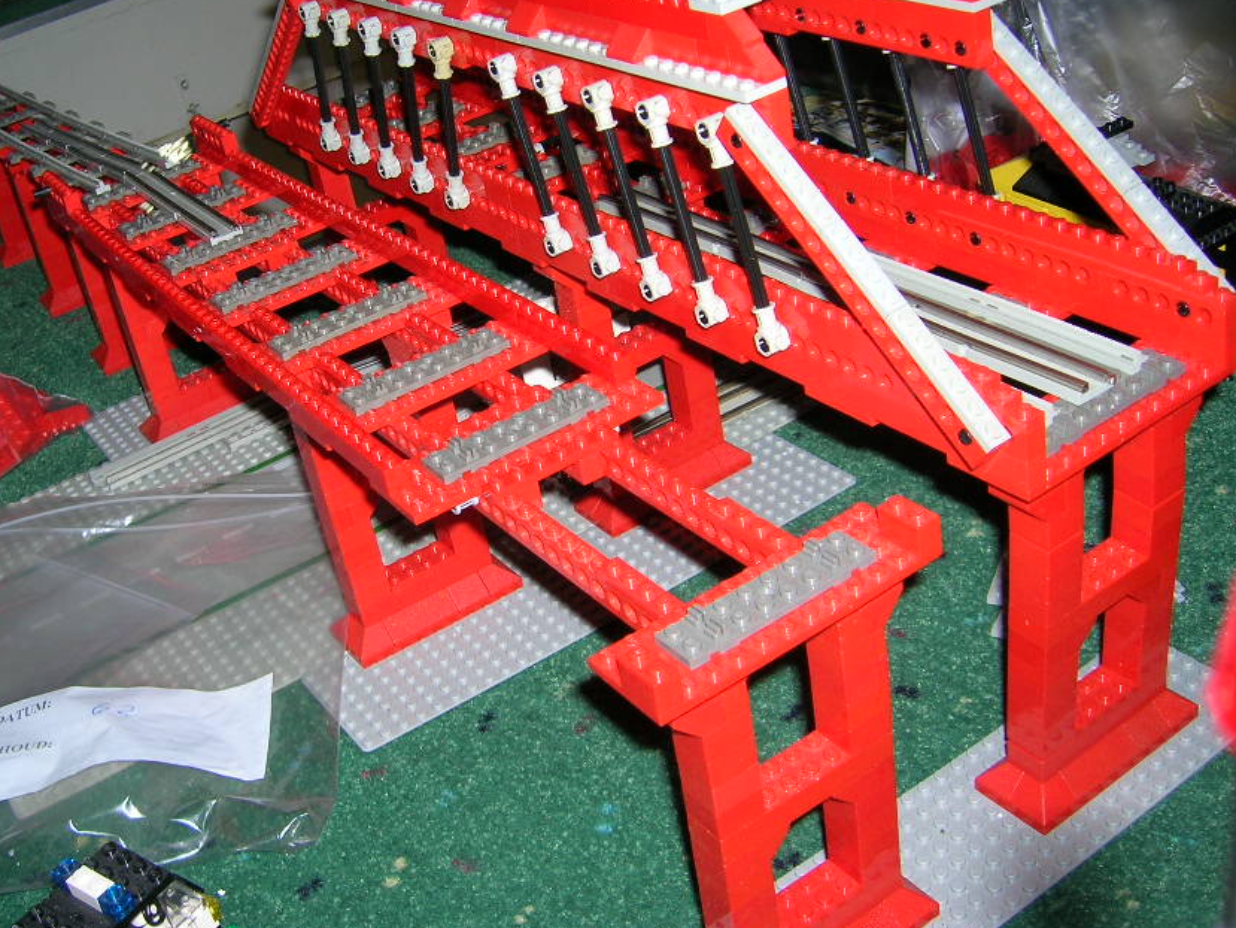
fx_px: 1500
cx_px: 511
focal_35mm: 42
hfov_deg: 44.6
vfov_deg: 34.3
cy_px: 374
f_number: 2.9
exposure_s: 1/60.1
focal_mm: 5.7
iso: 50
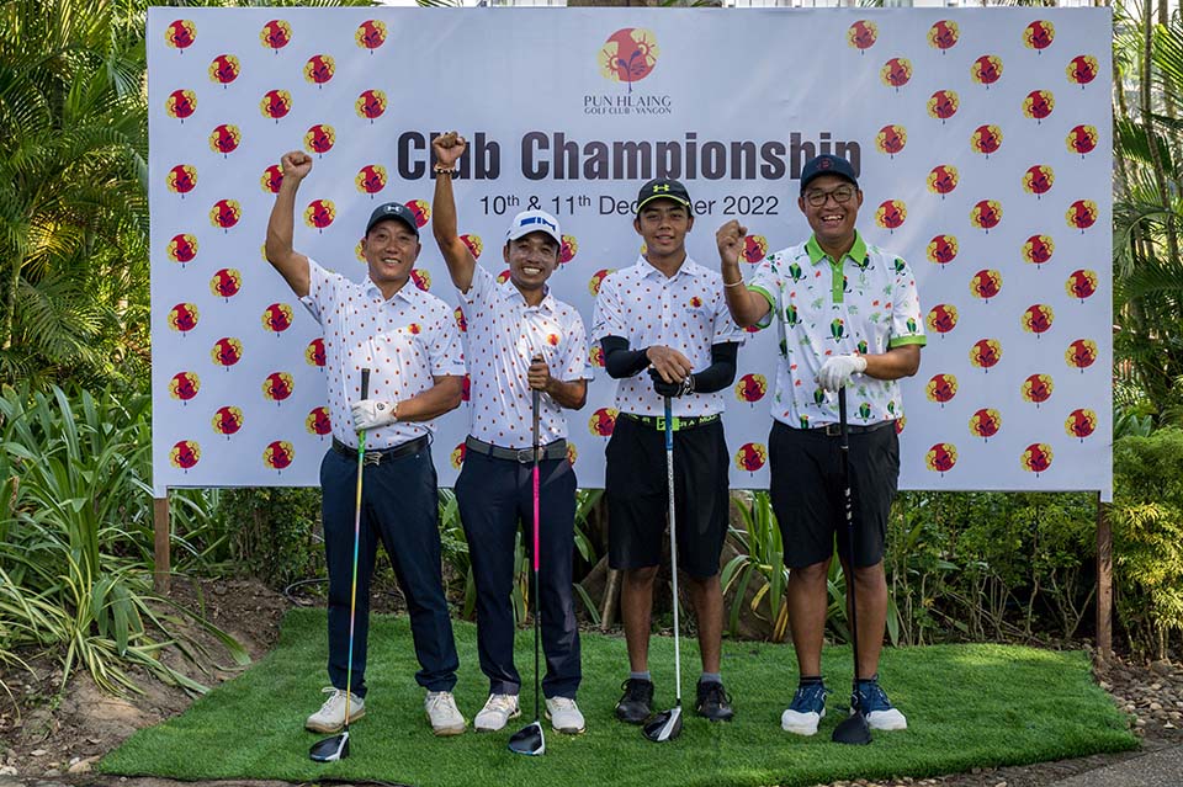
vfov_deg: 34.2
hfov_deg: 49.6
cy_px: 394
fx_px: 1281
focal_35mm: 39
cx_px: 592
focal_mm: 39
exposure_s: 1/320
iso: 800
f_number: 7.1
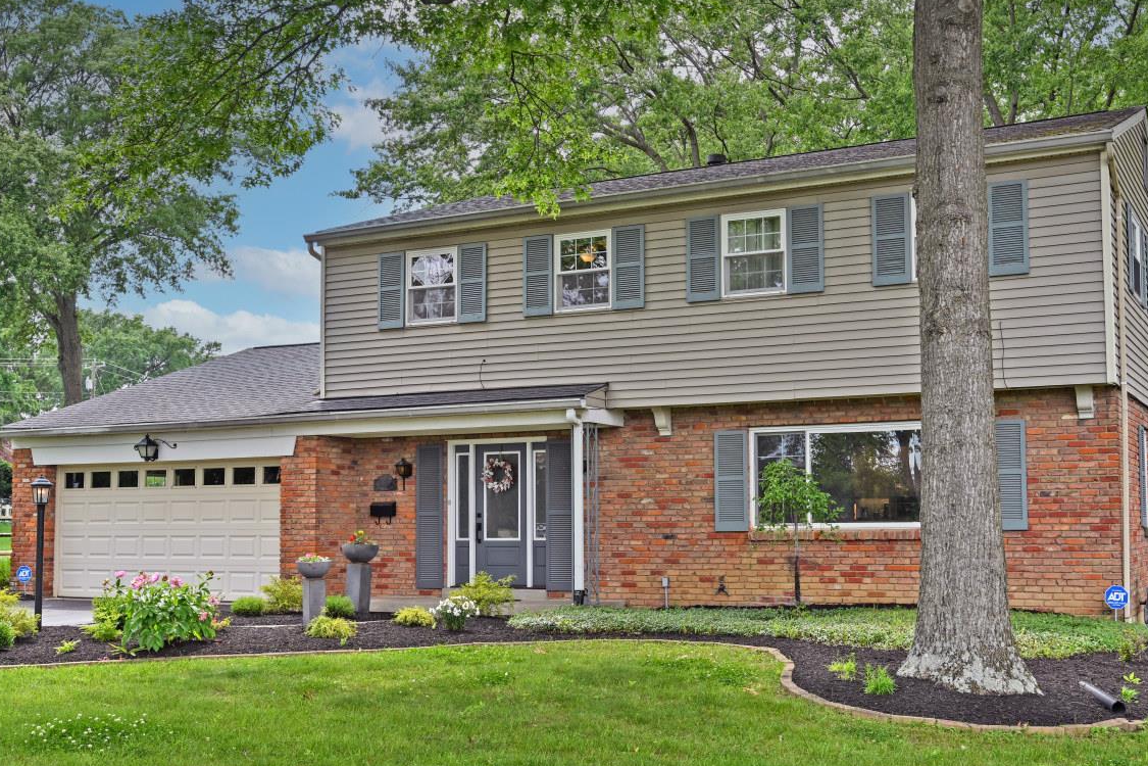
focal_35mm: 40
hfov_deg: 48.4
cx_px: 627
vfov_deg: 33.3
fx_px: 1275
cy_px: 437
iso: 100
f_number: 6.3
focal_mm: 30
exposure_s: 1/250
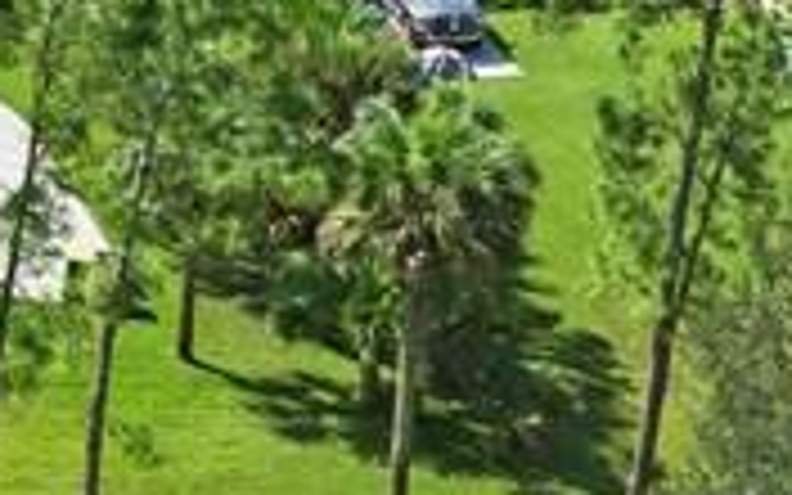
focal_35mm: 148
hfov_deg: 12.6
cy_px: -36
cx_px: -742
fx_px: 3195
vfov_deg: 8.8
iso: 140
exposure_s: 1/2500
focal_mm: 12.29
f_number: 2.8
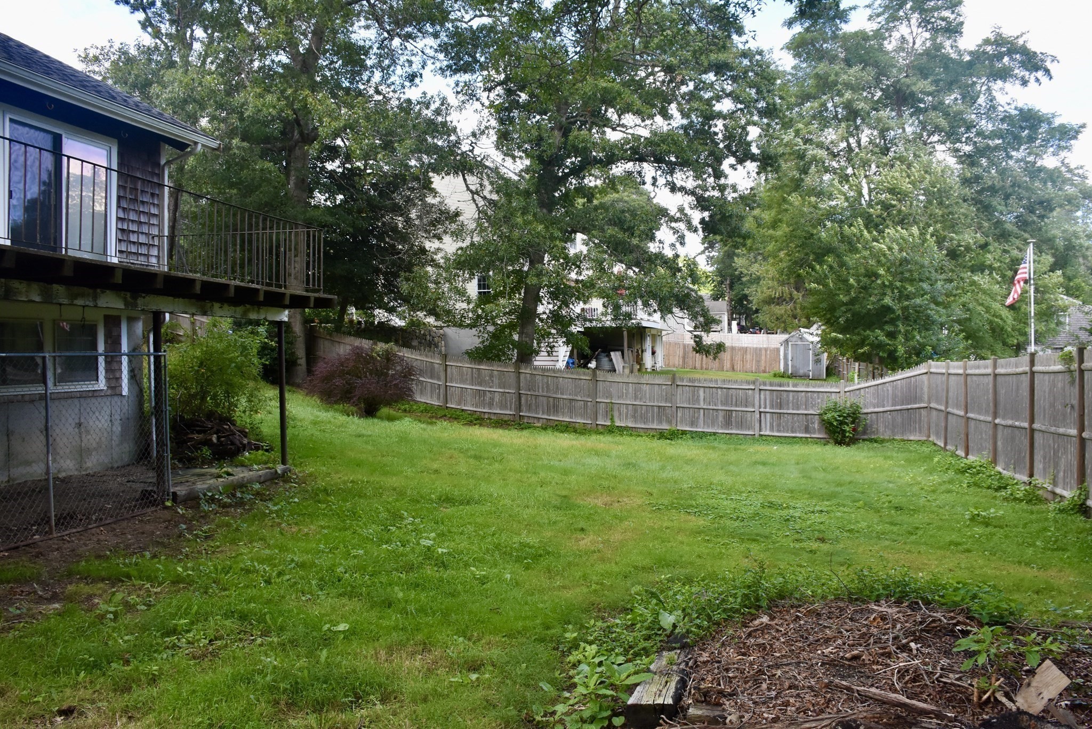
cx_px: 546
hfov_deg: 67.4
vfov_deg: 48.0
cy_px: 364
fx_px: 819
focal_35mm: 27
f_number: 8
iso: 800
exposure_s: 1/250
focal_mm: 18
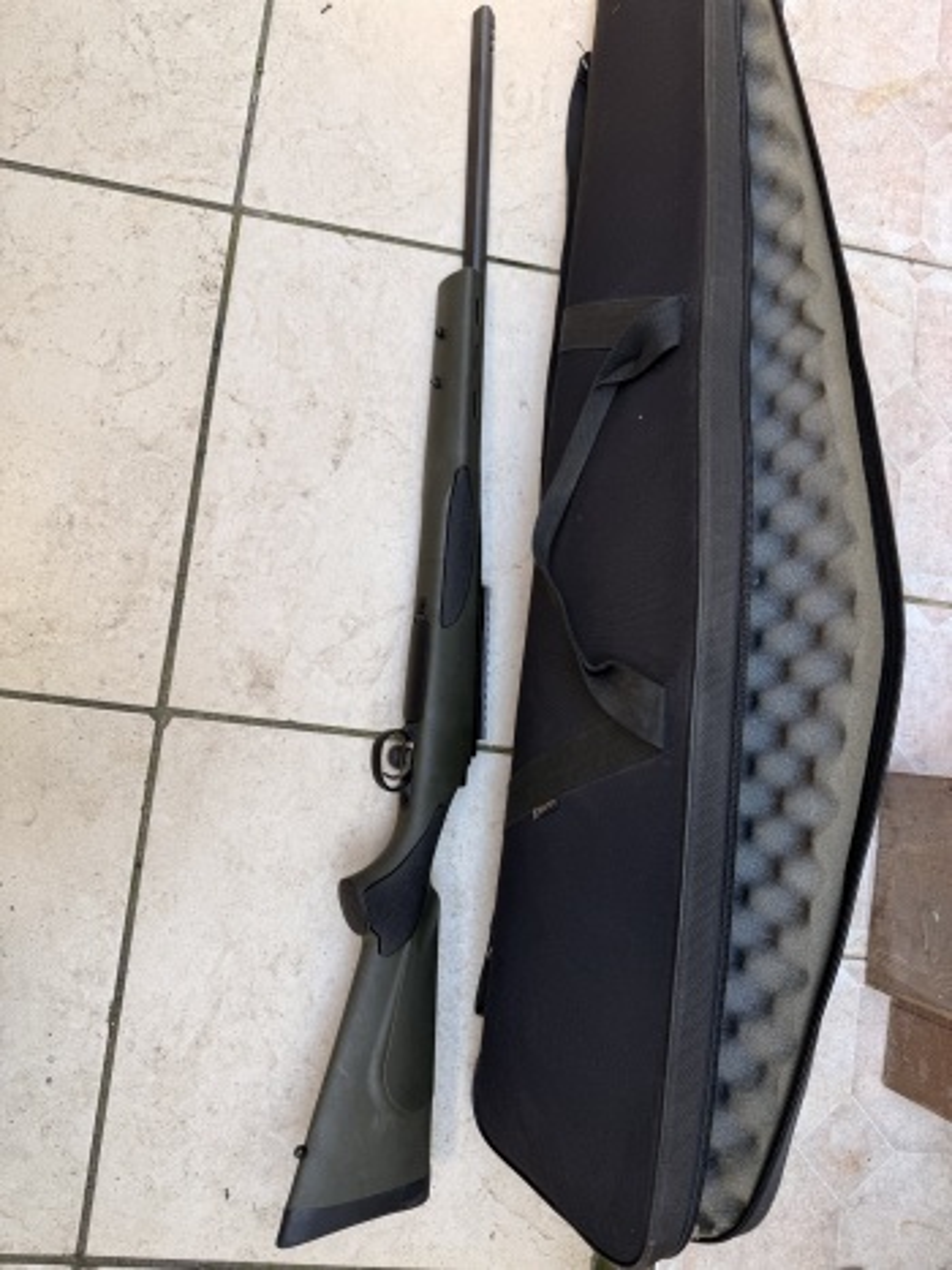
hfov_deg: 56.8
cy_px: 635
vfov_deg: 71.6
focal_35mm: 24
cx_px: 476
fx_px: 880
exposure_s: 1/121
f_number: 1.78
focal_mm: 6.76
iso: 64
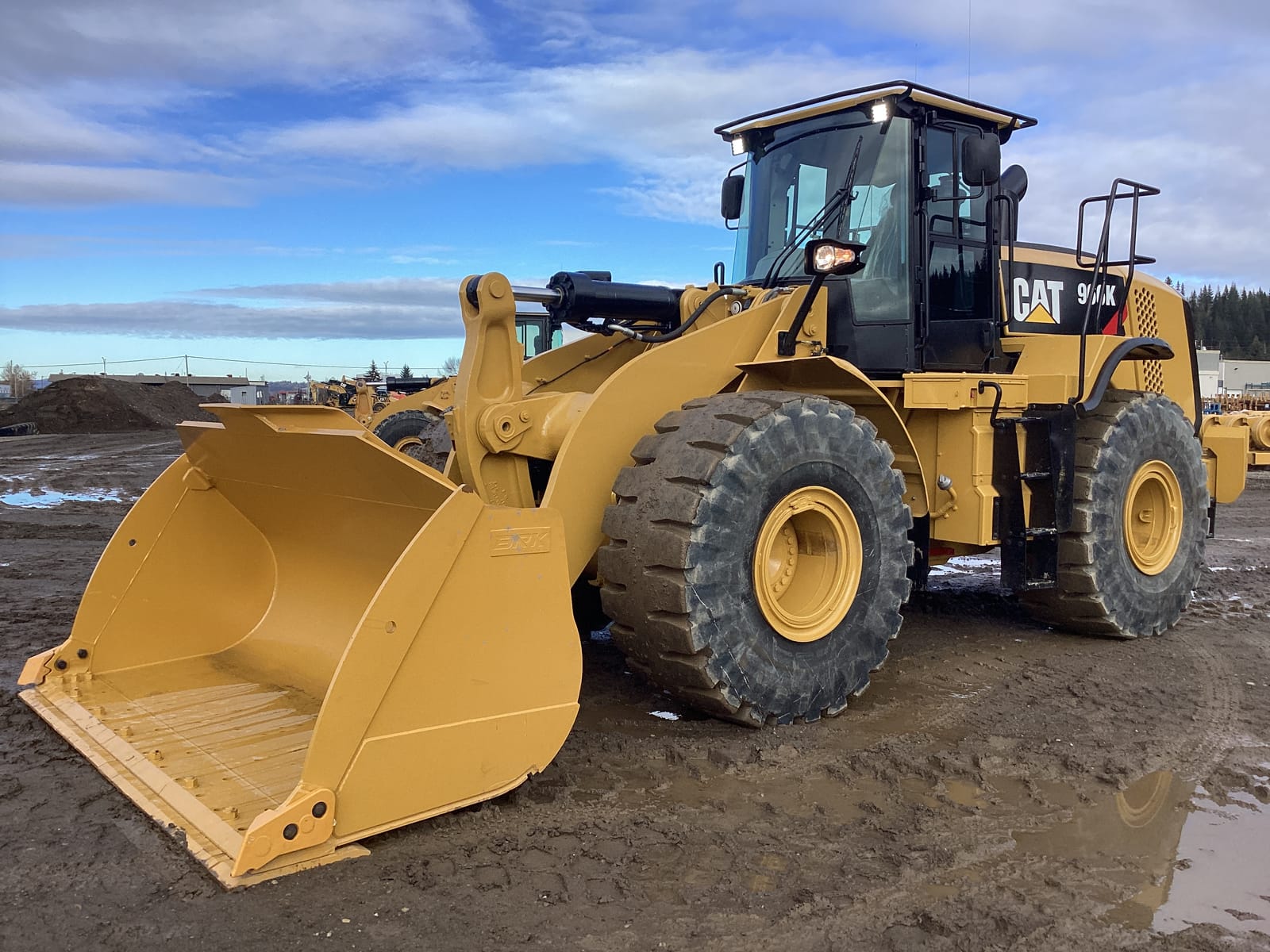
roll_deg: -2.0
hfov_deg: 58.4
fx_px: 1137
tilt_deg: -4.0
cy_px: 476
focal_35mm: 31
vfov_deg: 45.4
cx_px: 635
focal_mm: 3.3
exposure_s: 1/791
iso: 25
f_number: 2.4
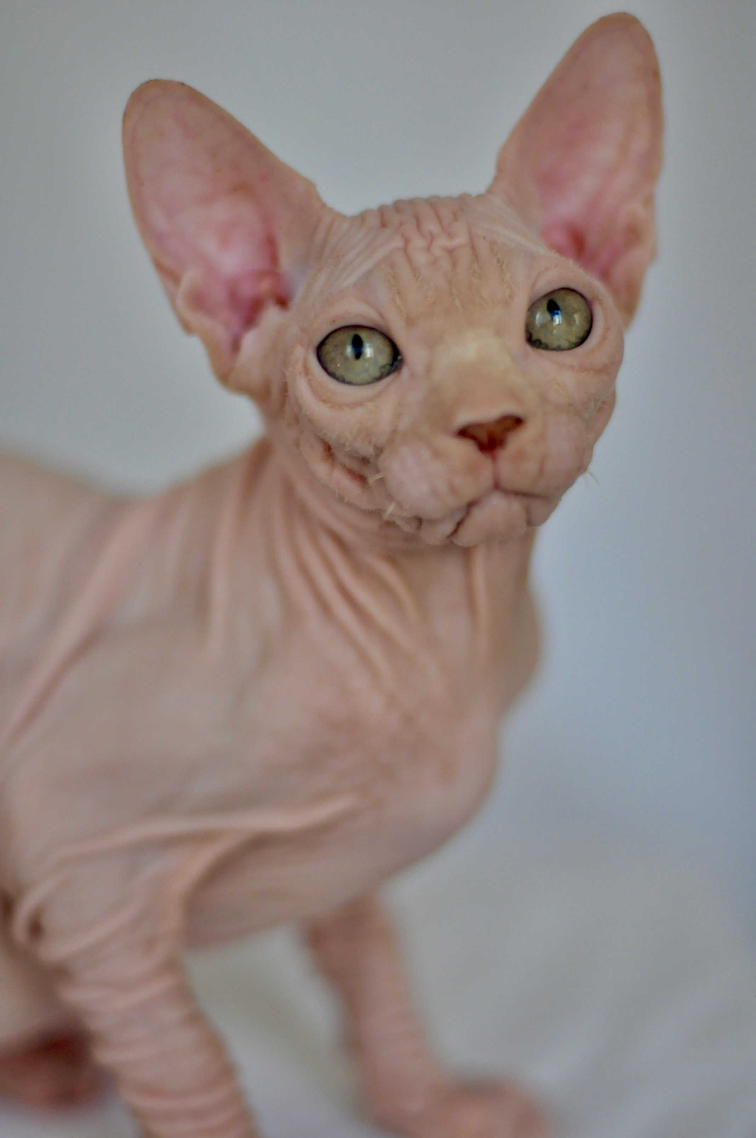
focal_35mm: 75
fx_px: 2368
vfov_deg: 27.0
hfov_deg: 18.1
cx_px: 378
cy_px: 569
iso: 800
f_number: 1.4
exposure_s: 1/2000
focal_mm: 50
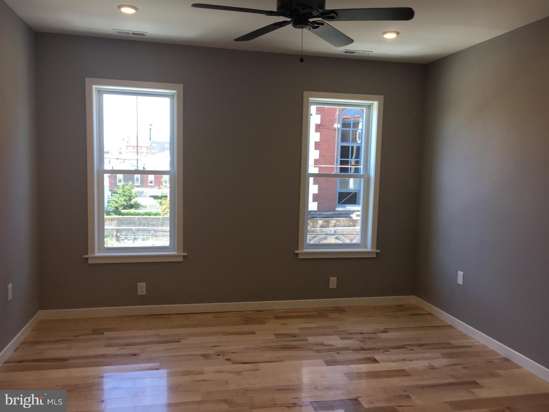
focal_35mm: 29
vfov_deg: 48.2
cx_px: 274
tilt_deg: -4.9
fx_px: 460
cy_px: 206
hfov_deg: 61.7
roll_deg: -0.6
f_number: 2.2
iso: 32
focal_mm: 4.15
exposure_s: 1/60
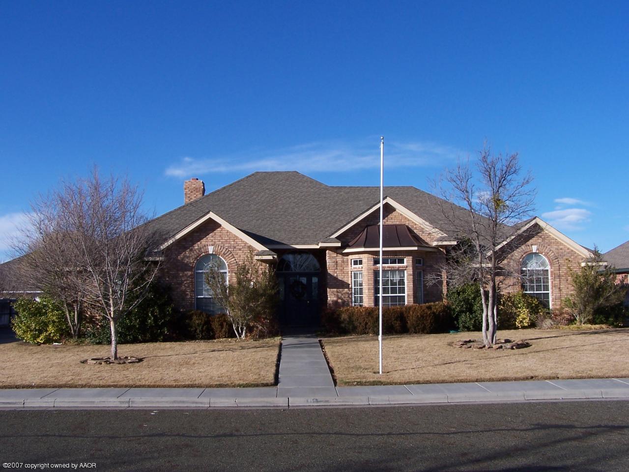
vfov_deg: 37.7
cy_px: 236
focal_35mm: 38
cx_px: 314
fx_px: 690
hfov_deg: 49.0
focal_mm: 6.3
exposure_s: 1/350
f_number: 5.6
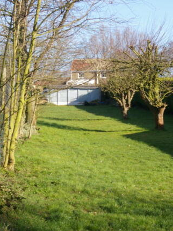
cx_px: 117
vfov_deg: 22.3
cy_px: 115
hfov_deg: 16.7
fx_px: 587
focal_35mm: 88
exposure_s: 1/180
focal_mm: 40
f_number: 8
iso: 200
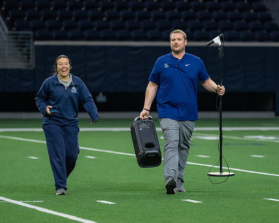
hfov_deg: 6.7
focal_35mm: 288
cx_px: 166
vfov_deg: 5.4
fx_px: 2377
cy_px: 103
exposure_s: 1/1250
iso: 5000
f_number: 2.8
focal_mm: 200
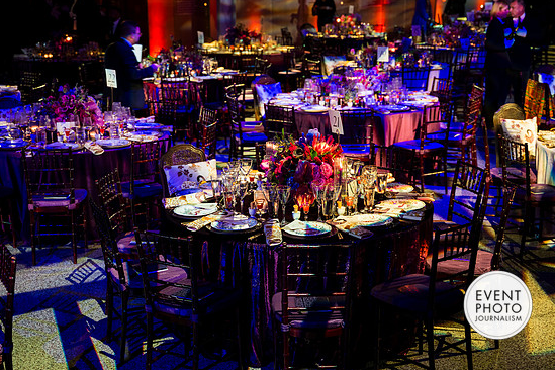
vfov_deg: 24.2
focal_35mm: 56
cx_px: 273
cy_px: 176
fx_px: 863
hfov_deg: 35.6
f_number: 3.2
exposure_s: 1/60
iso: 800
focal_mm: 53
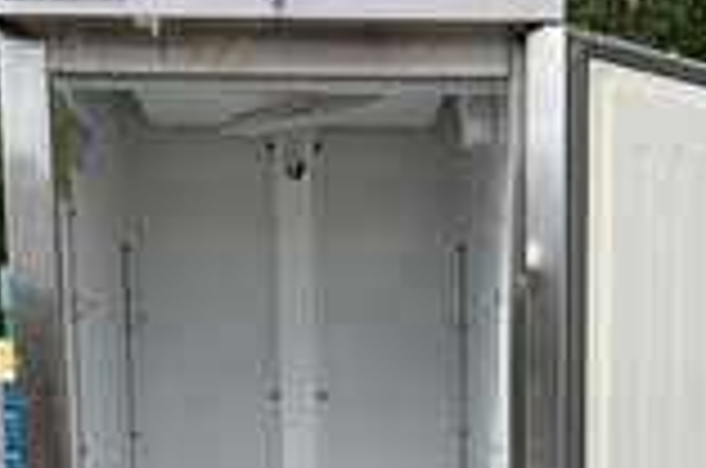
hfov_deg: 26.3
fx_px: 1507
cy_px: 567
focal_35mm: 77
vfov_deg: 16.8
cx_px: 436
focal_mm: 3
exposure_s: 1/1984
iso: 25
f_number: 1.8
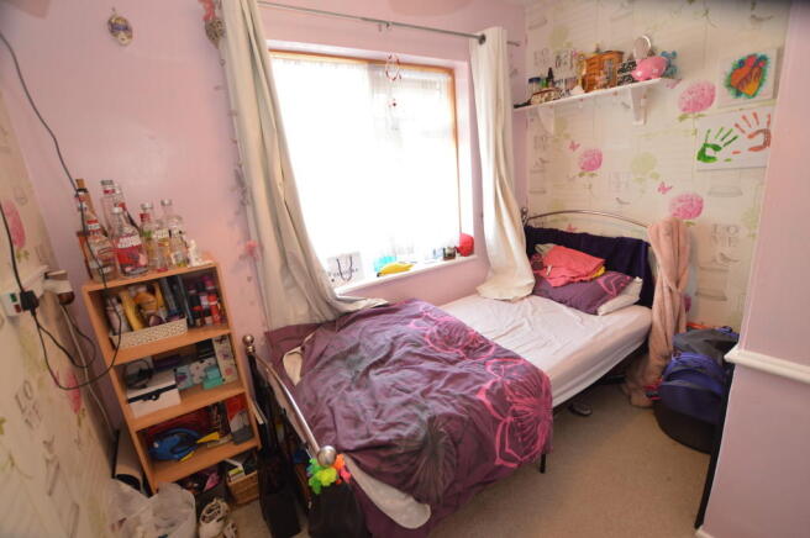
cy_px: 269
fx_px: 337
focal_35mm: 15
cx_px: 405
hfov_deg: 100.4
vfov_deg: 77.2
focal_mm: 10
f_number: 3.5
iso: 400
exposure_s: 1/60
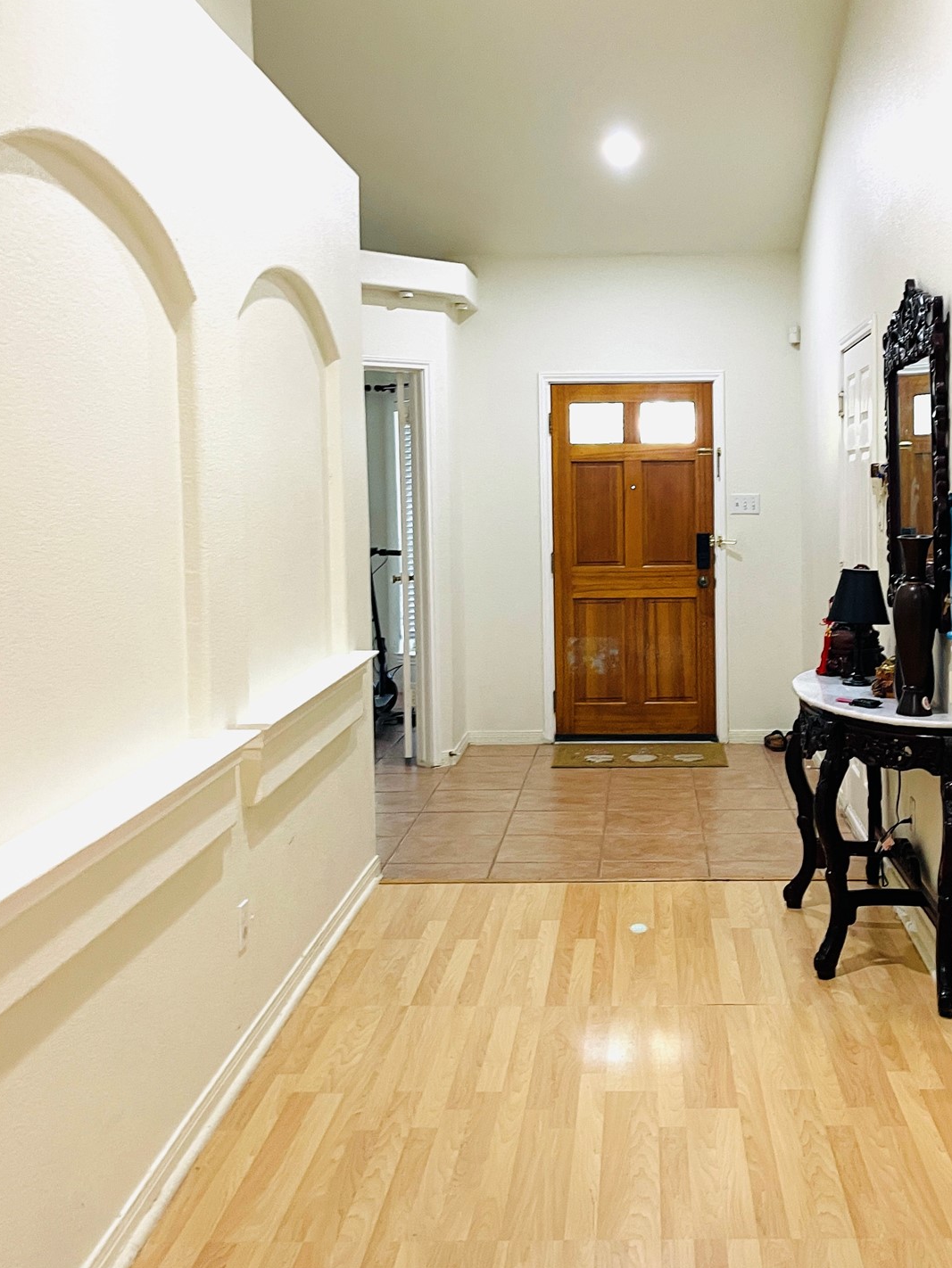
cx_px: 622
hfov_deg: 39.3
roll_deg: -0.1
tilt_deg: -2.4
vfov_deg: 51.2
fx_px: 1320
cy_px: 549
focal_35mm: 36
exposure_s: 1/60
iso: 200
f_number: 1.6
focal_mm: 5.1
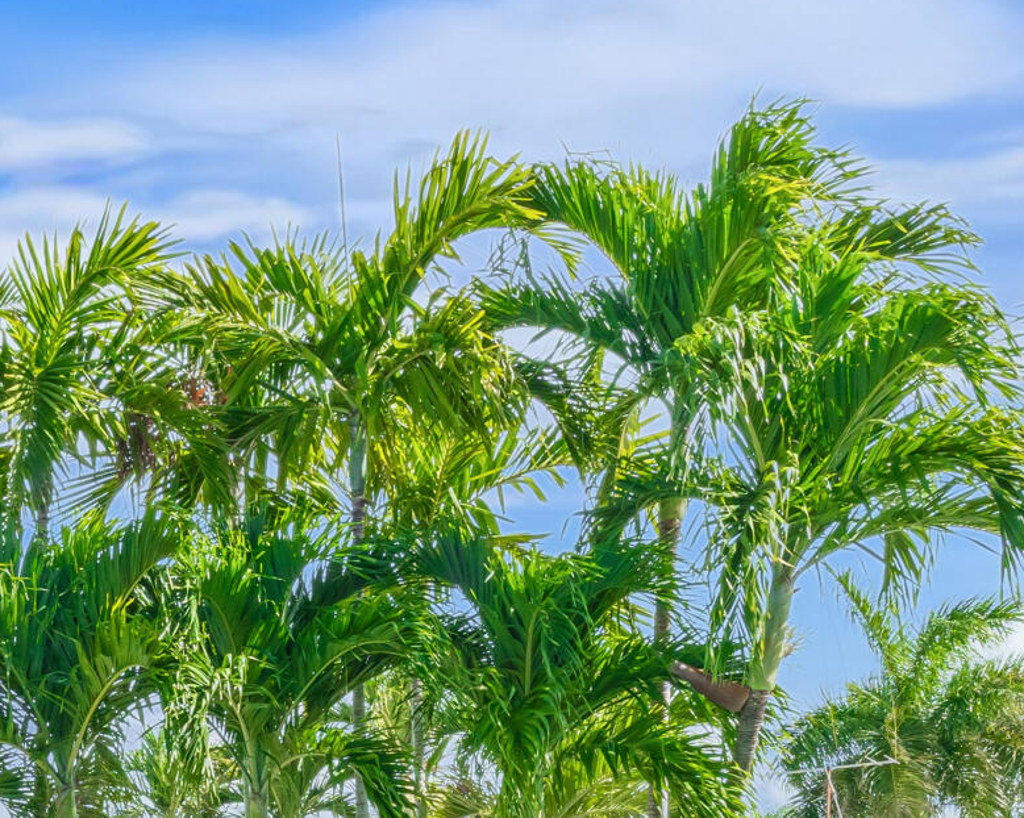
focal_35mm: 76
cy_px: 1224
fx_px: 2303
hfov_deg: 23.3
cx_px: -146
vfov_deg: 18.0
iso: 500
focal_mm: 21
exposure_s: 1/160
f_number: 11
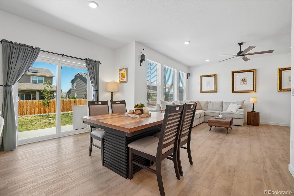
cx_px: 147
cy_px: 98
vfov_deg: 77.3
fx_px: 122
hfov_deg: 100.4
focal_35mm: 15
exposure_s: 1/100
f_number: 8
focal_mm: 10
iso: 400
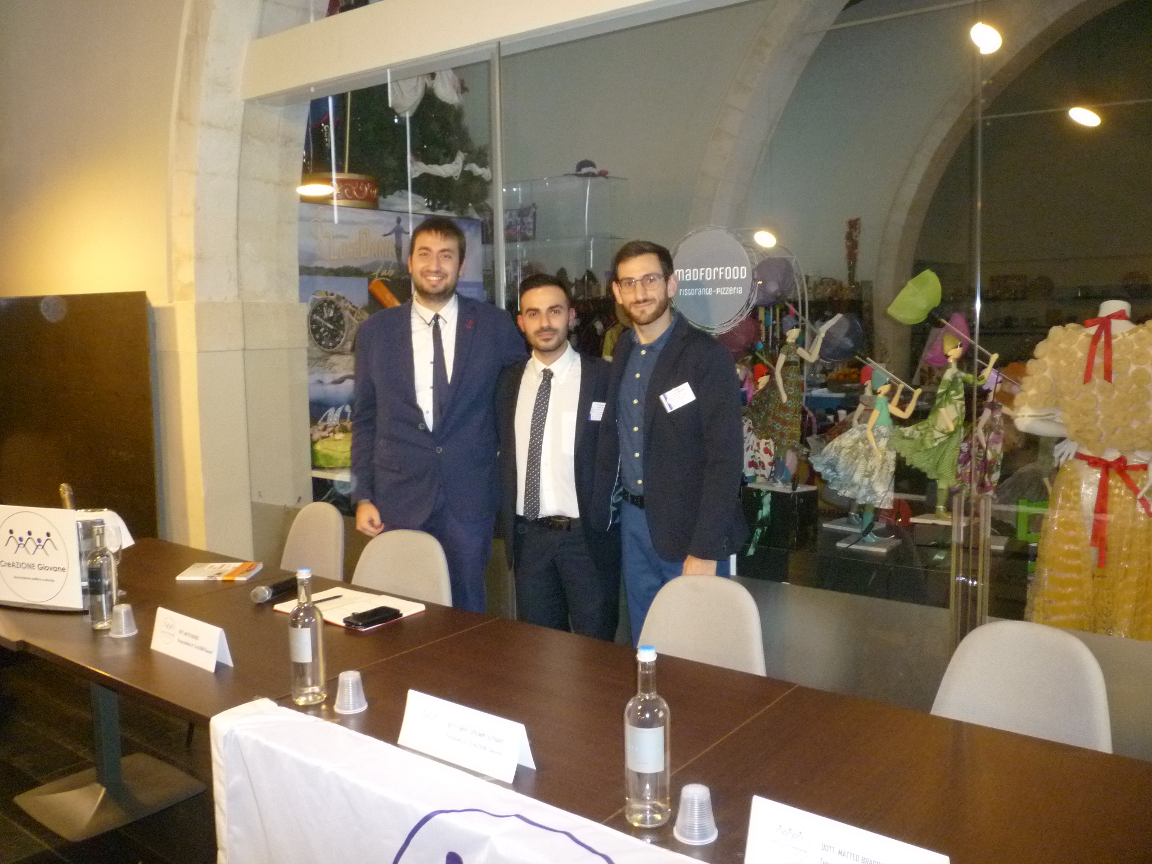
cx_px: 576
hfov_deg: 61.7
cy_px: 432
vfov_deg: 48.2
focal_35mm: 29
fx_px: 965
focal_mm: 5.2
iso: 500
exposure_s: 1/8
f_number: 3.3
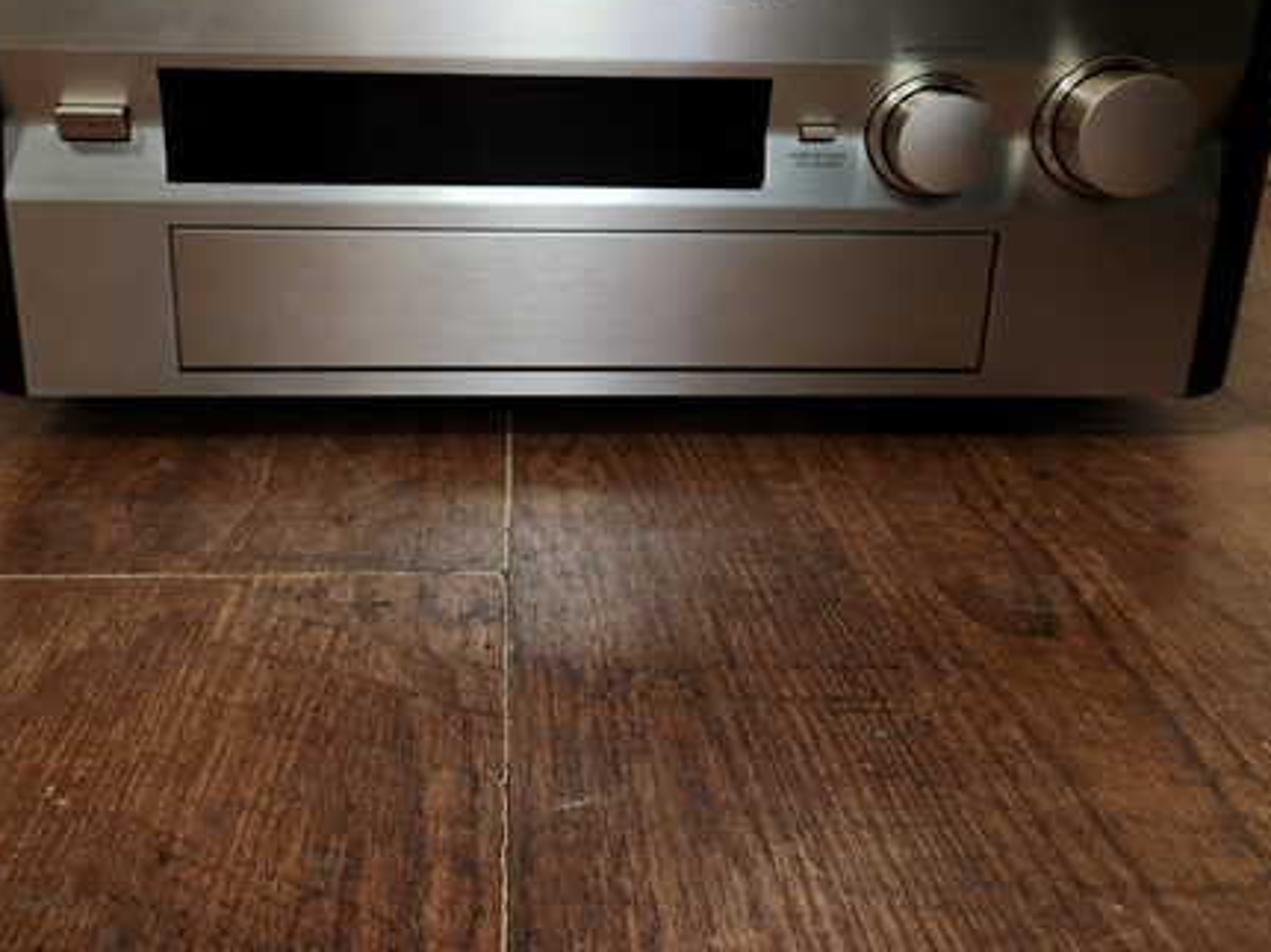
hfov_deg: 56.7
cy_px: 295
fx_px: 1175
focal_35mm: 32
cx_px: 572
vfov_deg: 43.3
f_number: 1.8
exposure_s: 1/50
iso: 160
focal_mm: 5.4
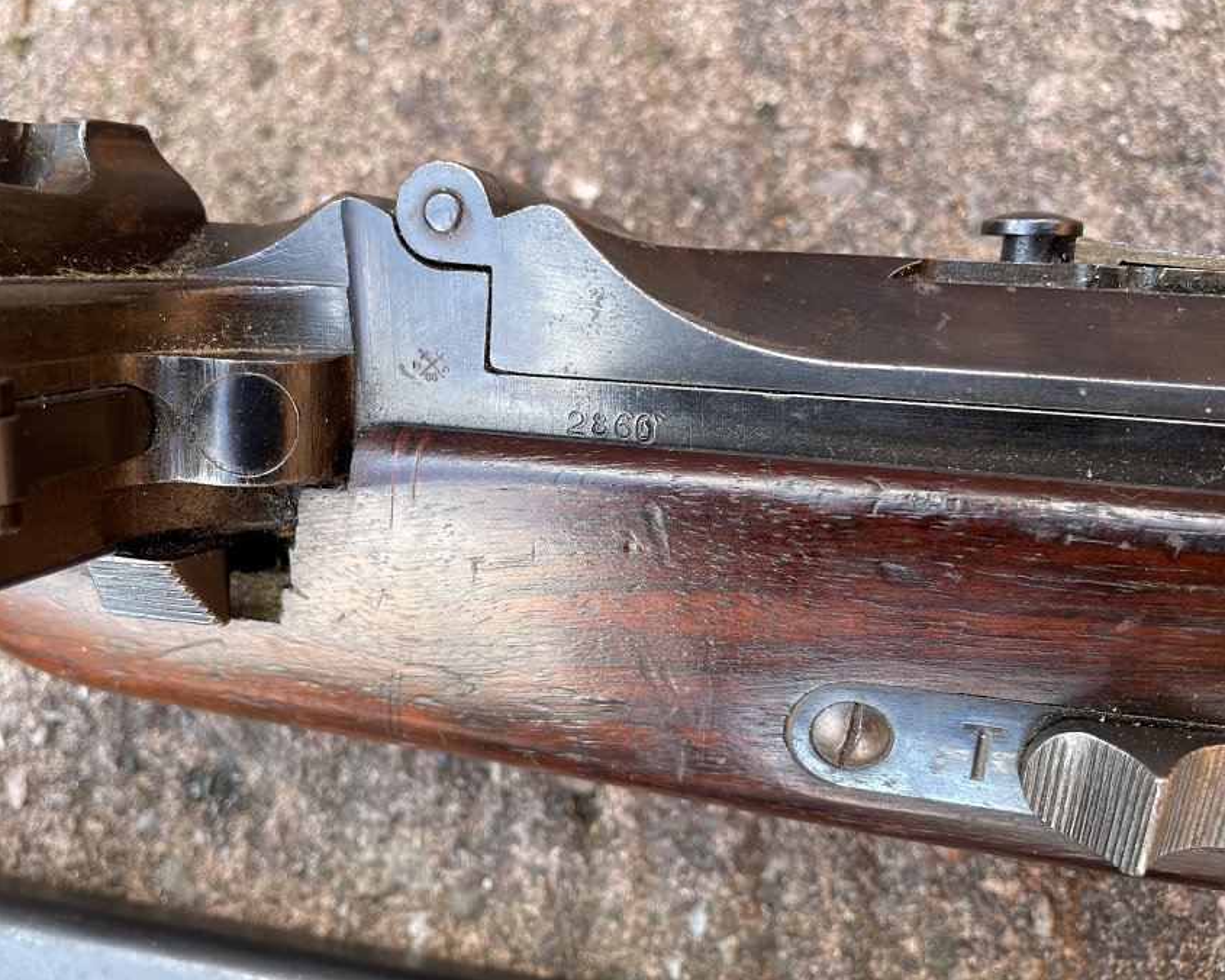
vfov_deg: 51.5
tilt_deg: -74.6
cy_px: 492
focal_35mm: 28
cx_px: 557
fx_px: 1015
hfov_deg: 62.1
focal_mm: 4.2
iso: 40
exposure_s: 1/121
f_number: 1.6
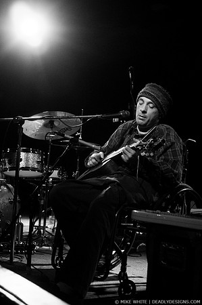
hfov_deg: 25.7
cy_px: 152
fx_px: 443
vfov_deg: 37.9
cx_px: 101
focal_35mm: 52
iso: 800
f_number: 2.8
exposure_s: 1/60
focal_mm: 35
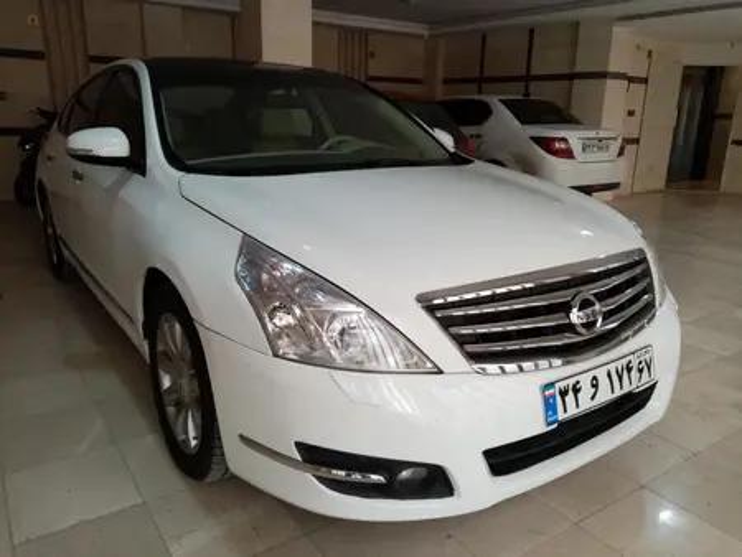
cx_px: 371
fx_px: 558
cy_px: 278
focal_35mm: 26
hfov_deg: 67.3
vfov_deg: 53.1
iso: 430
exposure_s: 1/33.3
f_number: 1.8
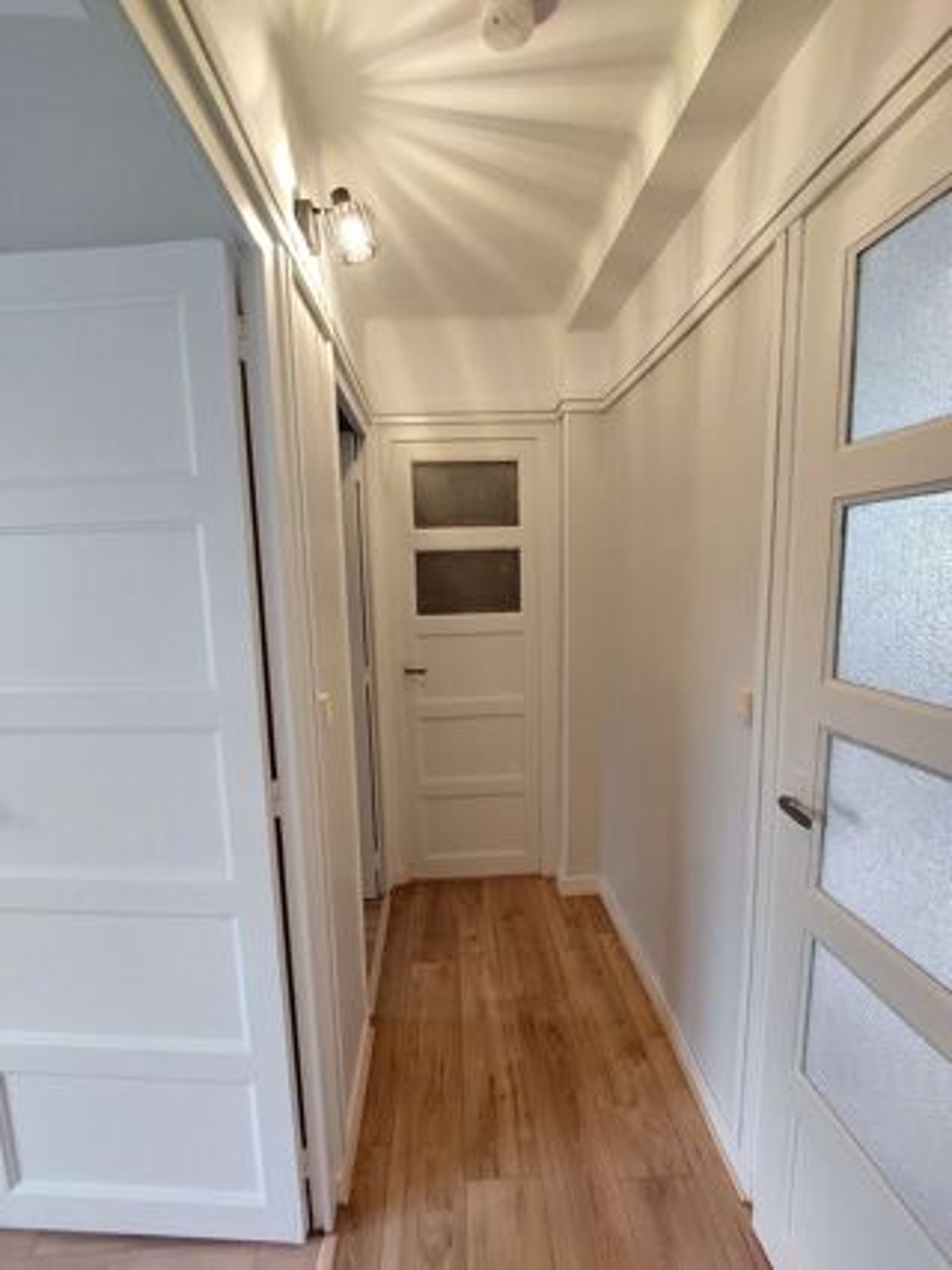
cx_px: 476
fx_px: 477
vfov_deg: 106.2
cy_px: 635
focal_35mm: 13
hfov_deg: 89.9
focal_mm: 1.74
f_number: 2.2
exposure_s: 1/33
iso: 320
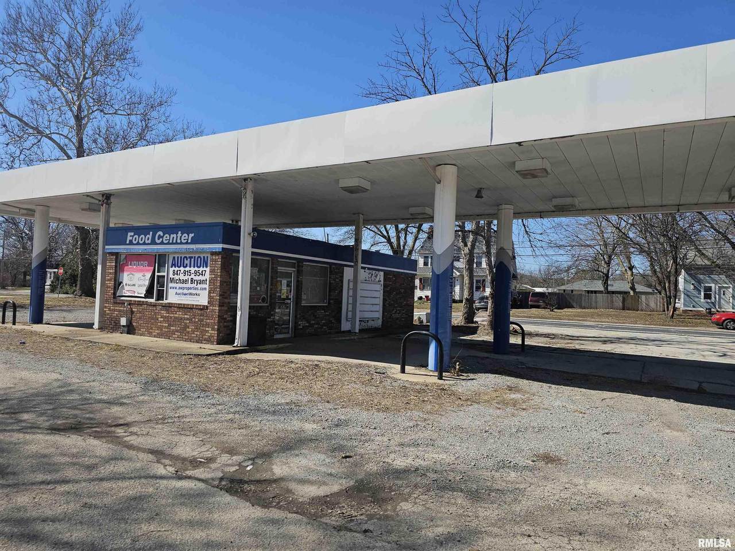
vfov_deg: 58.9
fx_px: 488
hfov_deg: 73.9
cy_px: 276
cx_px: 368
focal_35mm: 23
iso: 25
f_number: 1.7
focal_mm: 6.3
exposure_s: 1/2000
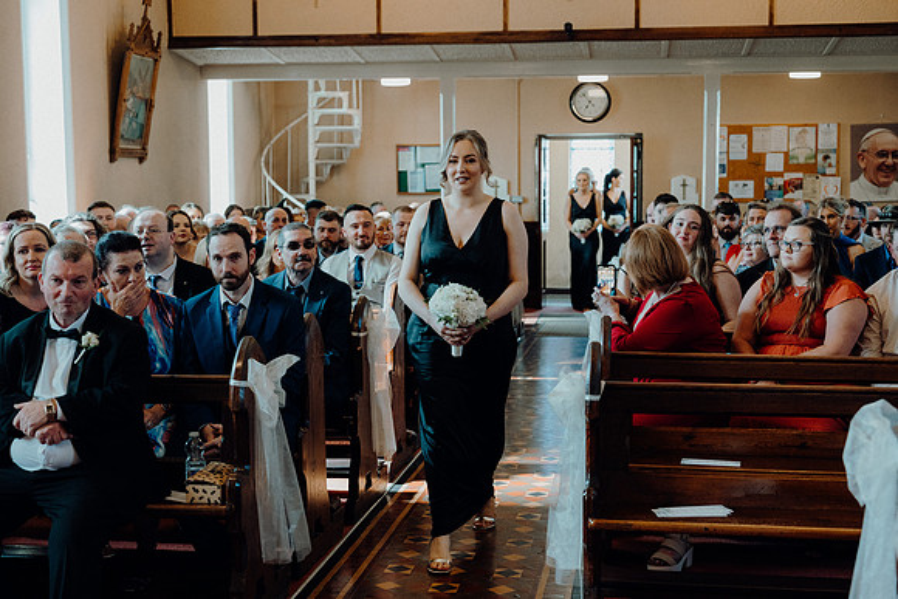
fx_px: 1273
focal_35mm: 51
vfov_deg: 26.5
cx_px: 449
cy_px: 300
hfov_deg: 38.9
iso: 2500
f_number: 3.5
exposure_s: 1/200
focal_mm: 51
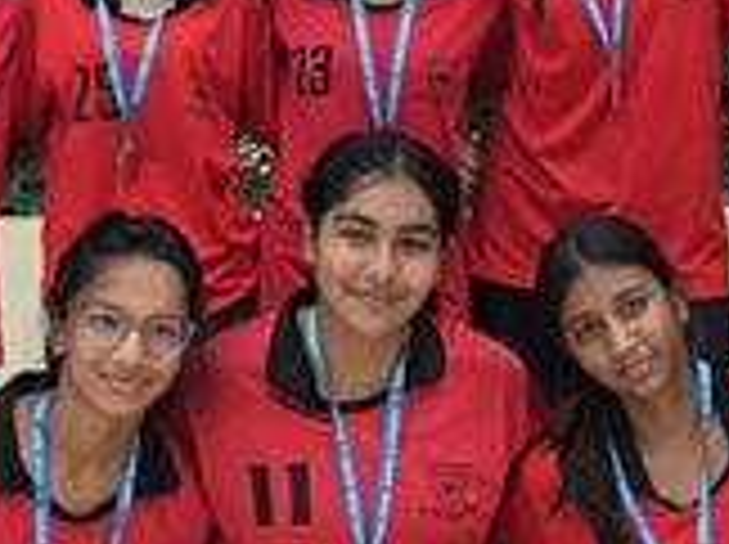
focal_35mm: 91
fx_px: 1914
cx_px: 436
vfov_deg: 16.2
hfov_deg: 21.5
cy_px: 193
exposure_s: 1/2752
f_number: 1.7
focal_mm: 6.3
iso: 80
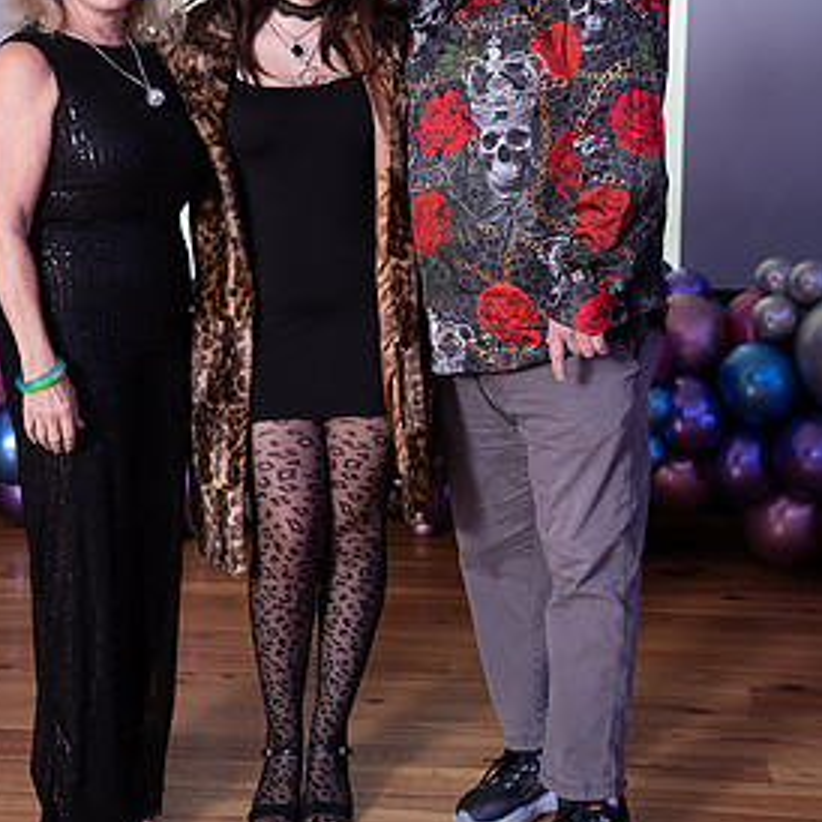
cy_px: 315
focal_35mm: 74
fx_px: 1988
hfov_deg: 23.4
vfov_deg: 23.3
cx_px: 378
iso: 800
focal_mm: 53
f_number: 4
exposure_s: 1/40
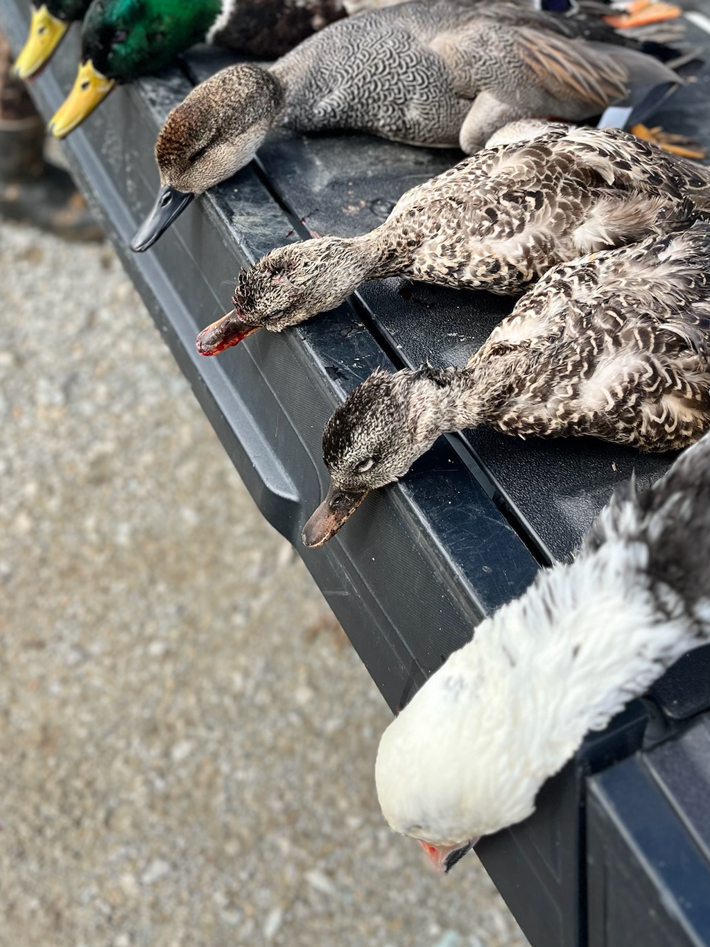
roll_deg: -12.1
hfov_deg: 36.8
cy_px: 255
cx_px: 387
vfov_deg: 46.4
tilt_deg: -36.7
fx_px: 1066
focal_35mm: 39
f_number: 1.6
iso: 50
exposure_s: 1/967
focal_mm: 5.1
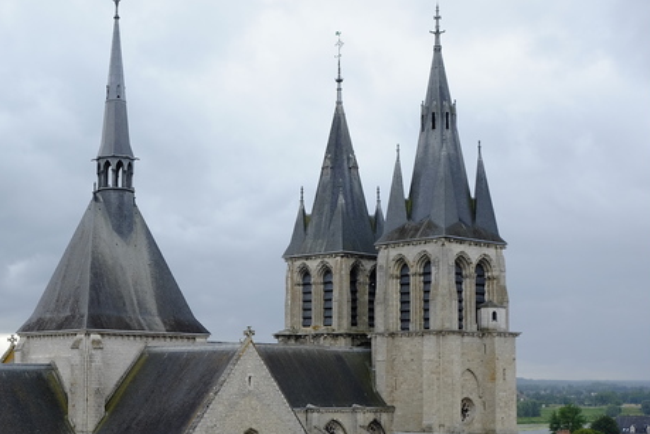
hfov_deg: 31.7
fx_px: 1101
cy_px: 306
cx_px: 98
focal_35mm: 61
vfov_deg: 22.1
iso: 400
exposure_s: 1/210
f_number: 4
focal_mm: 23
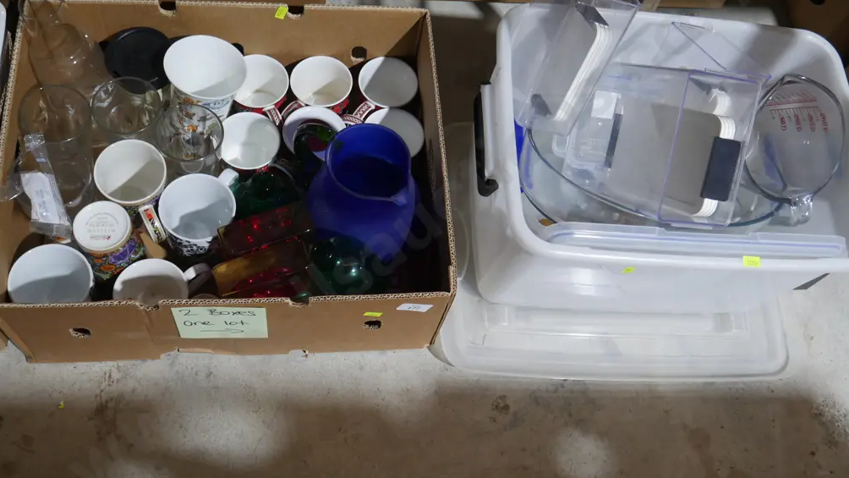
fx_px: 901
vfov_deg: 29.7
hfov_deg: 50.5
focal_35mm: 40
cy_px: 223
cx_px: 424
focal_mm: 18
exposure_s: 1/60
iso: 640
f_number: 4
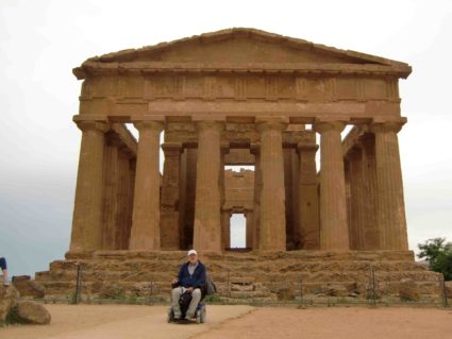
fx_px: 444
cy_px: 170
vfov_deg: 41.8
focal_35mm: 34
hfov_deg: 53.9
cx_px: 226
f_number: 3.6
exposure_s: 1/400
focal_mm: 6.1
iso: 64
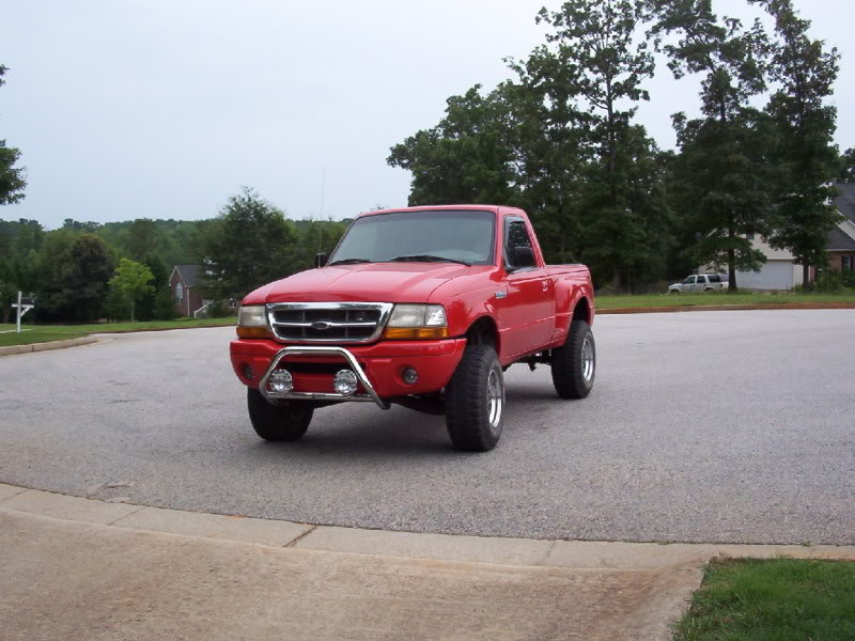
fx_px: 963
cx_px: 428
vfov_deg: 36.8
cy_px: 320
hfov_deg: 47.9
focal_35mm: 39
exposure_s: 1/180
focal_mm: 6
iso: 100
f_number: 4.5
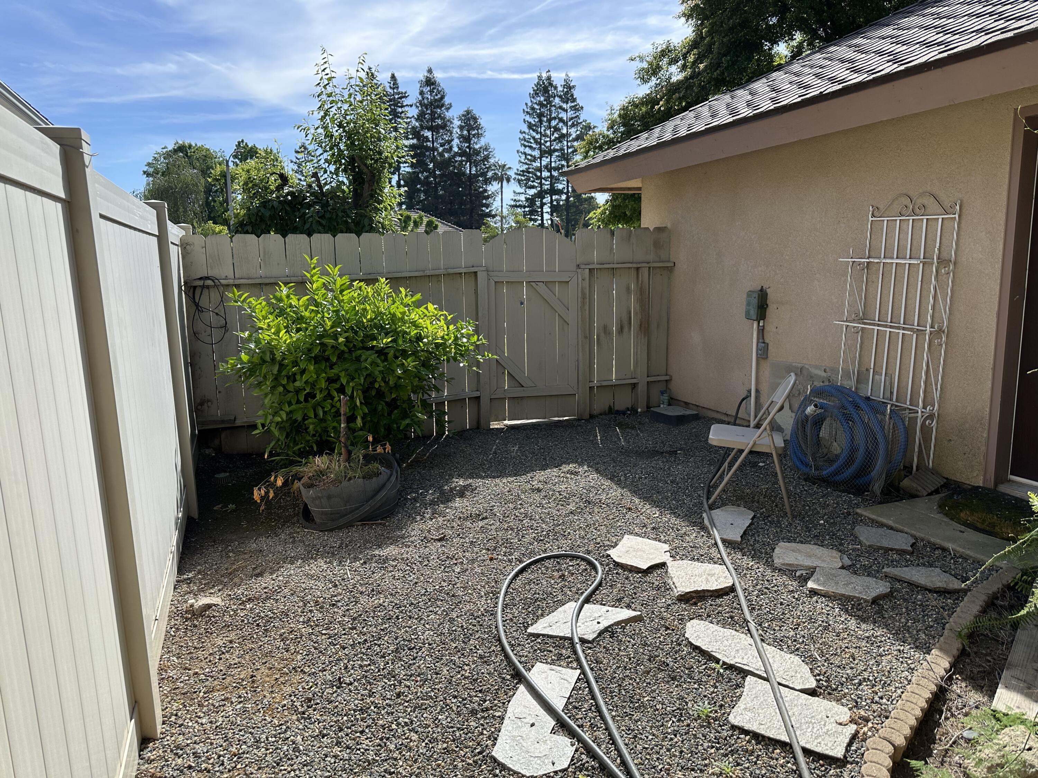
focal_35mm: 24
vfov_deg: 56.8
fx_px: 720
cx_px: 519
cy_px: 389
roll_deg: +0.9
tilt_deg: -9.2
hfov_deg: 71.6
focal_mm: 6.86
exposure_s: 1/2591
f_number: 1.78
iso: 80
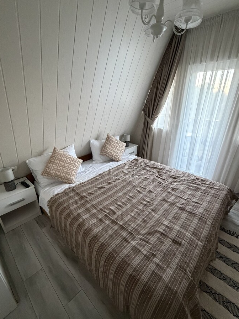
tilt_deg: -24.1
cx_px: 123
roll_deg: -0.2
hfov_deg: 78.1
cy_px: 162
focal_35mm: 16
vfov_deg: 94.5
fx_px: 147
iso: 800
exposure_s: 1/60
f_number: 2.2
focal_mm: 2.22
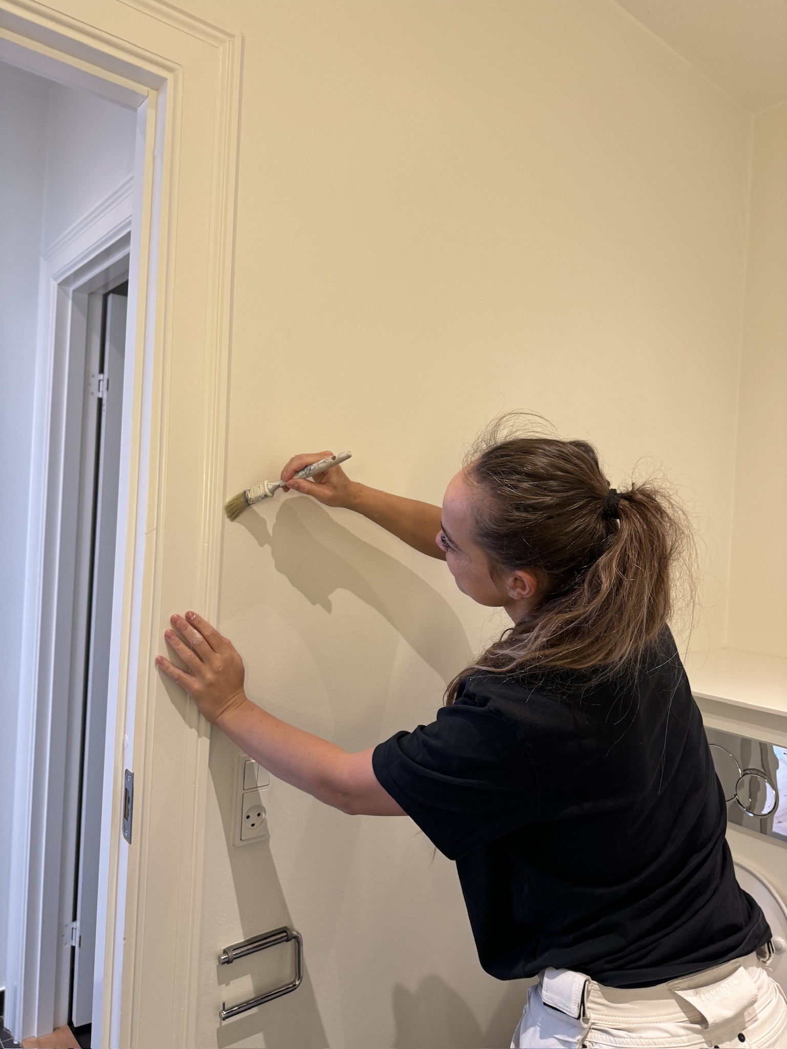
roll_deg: -3.7
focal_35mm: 24
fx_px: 728
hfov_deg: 56.8
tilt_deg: -0.7
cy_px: 524
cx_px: 394
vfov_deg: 71.6
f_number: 1.78
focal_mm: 6.76
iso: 200
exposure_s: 1/50
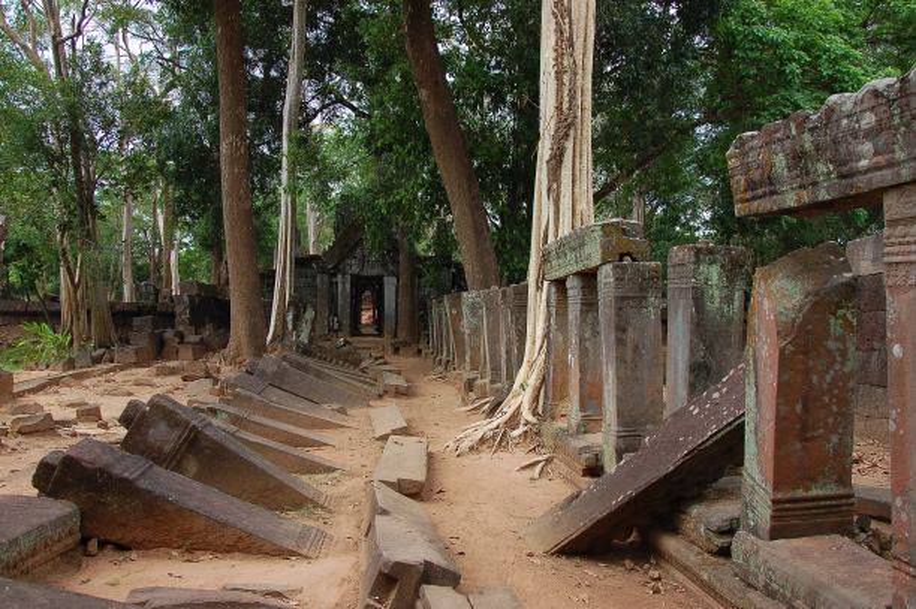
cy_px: 304
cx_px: 458
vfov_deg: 41.6
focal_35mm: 32
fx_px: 801
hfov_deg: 59.5
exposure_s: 1/160
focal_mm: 21
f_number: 6.3
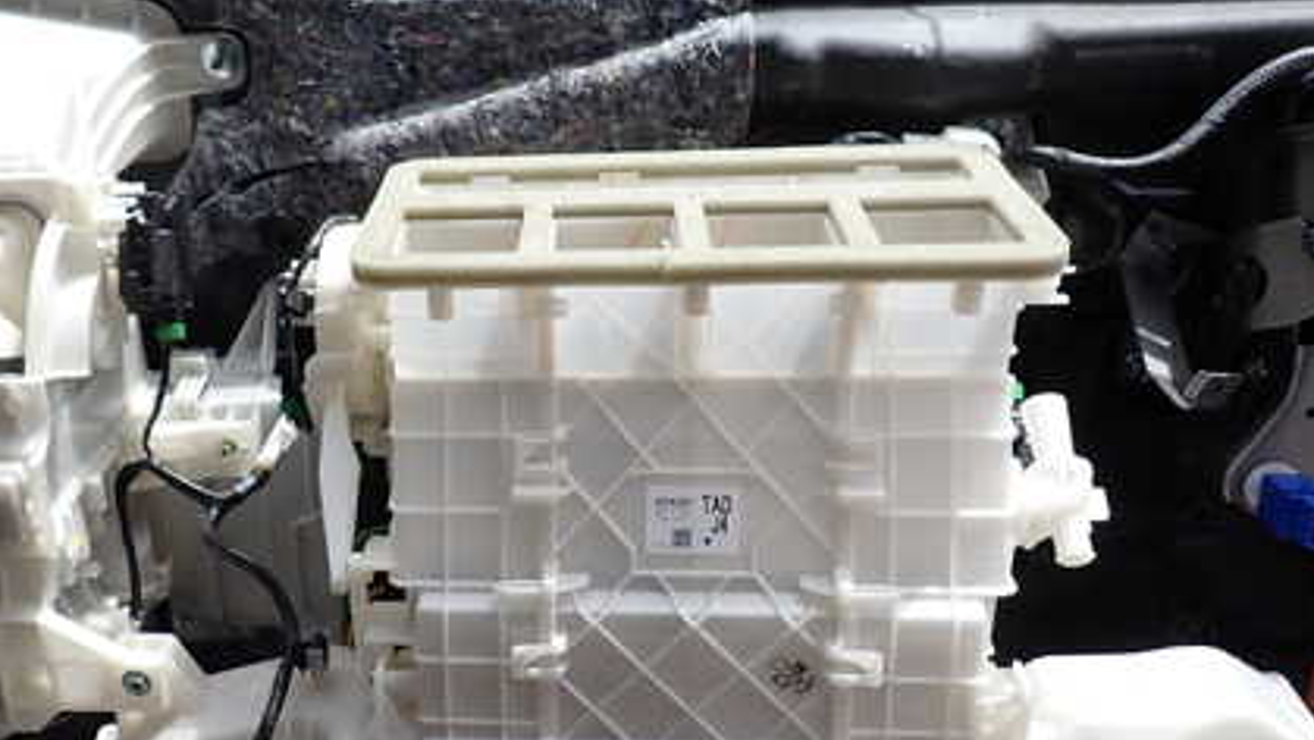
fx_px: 1359
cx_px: 411
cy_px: 448
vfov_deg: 30.4
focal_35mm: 39
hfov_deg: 50.4
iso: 100
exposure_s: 1/500
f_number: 2.8
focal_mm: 4.5
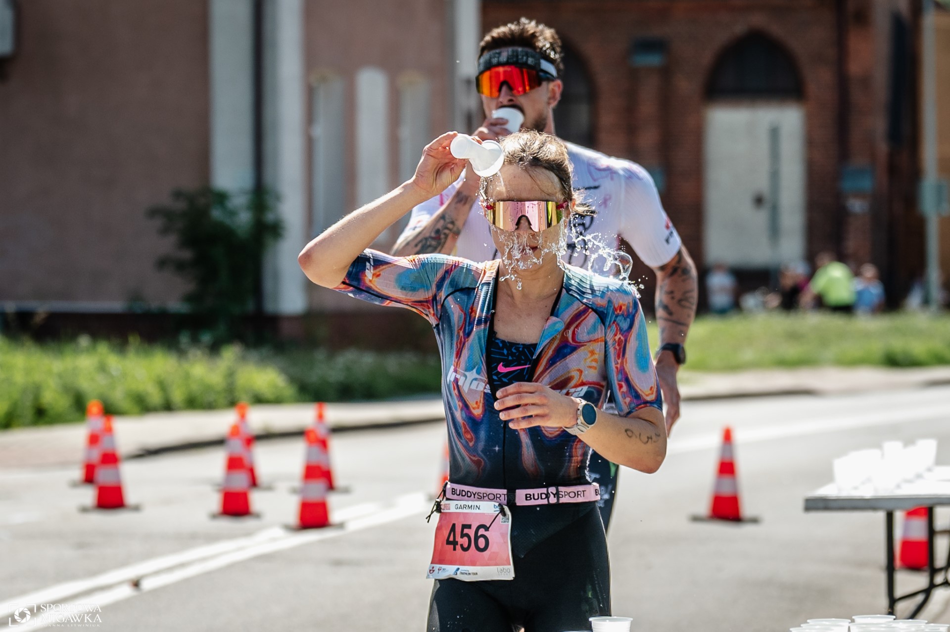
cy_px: 350
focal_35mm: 207
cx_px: 669
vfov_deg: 6.6
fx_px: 5448
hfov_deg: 10.0
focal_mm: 79
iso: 125
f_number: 2.8
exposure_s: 1/1600
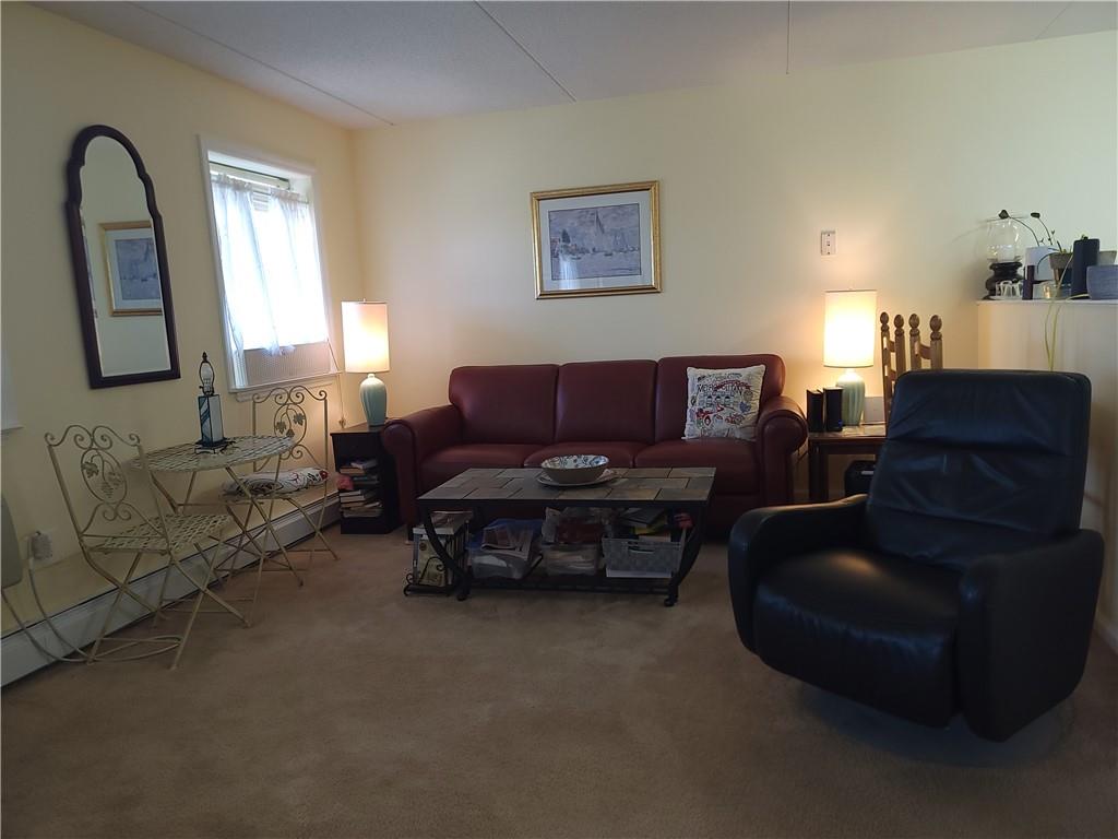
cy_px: 420
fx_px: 775
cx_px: 559
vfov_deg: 56.8
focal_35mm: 24
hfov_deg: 71.6
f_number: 1.8
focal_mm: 6.7
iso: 125
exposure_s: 1/60
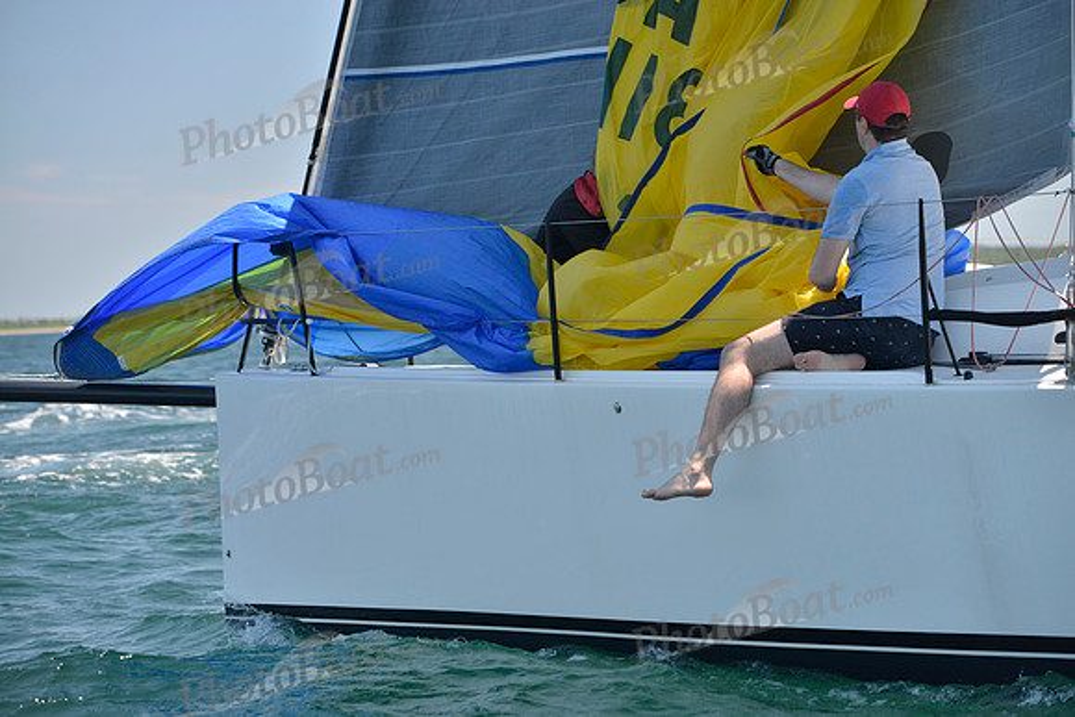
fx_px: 3046
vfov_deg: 13.4
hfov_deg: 20.0
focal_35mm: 102
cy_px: 358
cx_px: 538
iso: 400
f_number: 4.5
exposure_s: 1/800
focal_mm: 102
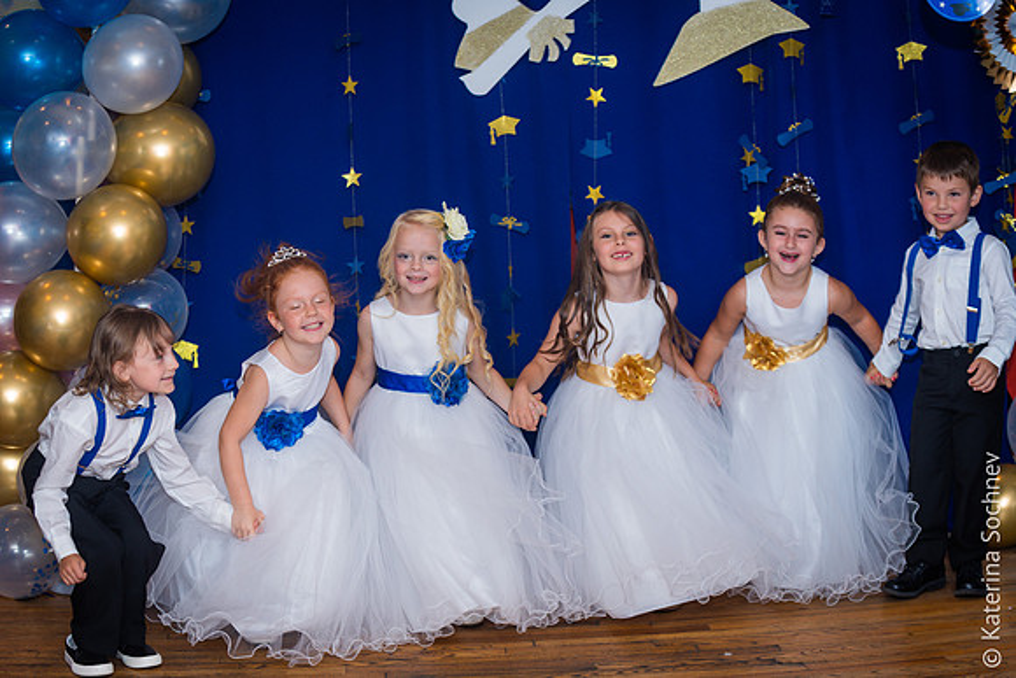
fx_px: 1976
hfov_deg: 28.8
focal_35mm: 70
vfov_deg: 19.5
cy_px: 339
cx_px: 508
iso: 320
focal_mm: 70
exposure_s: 1/200
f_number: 3.5
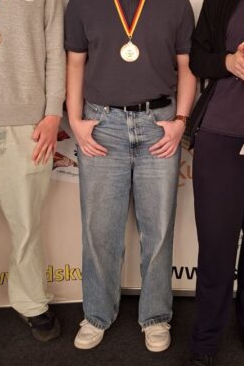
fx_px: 478
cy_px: 109
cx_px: 193
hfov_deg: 28.1
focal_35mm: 47
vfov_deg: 41.1
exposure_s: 1/25
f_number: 1.8
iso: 400
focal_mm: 5.54
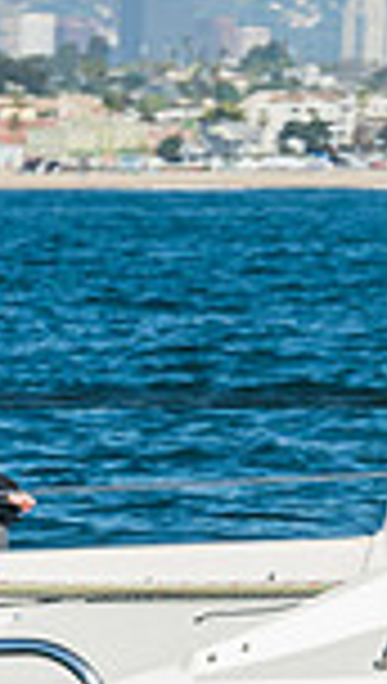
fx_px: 10407
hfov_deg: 2.1
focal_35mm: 573
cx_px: -555
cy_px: 267
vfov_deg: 3.8
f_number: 10
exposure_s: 1/320
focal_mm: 110
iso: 400
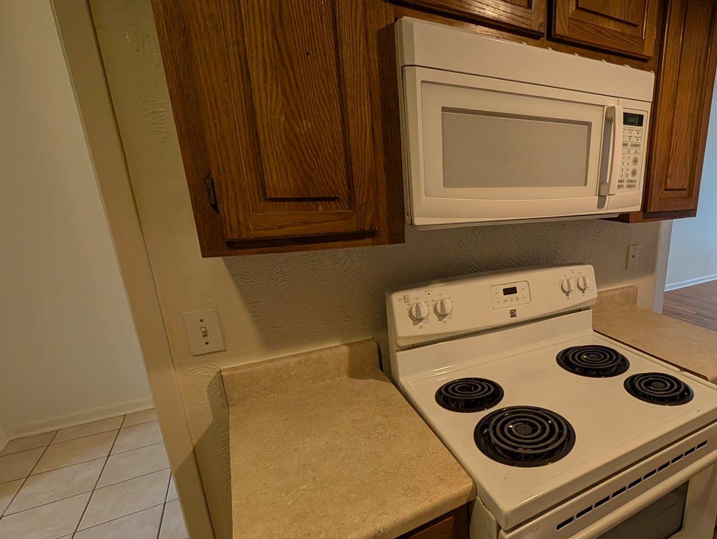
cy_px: 295
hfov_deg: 82.5
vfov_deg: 71.5
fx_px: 373
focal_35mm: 18
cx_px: 514
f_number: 1.7
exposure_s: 1/120
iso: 109
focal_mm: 2.02
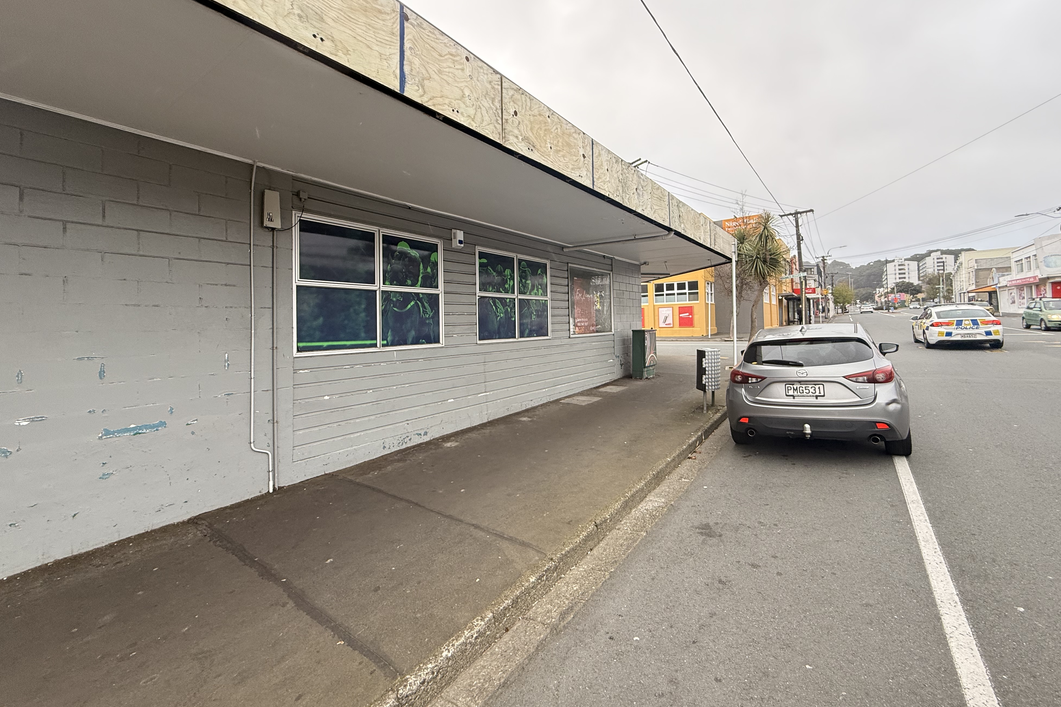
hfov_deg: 100.4
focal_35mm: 15
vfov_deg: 77.0
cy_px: 314
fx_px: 442
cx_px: 542
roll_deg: +0.9
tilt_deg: +2.4
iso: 125
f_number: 2.2
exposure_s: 1/99
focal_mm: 2.22
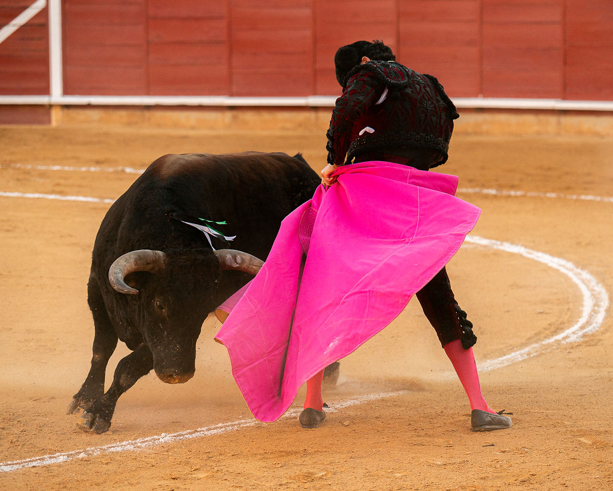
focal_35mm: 169
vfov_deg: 9.1
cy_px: 246
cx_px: 342
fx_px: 3064
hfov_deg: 11.4
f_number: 5.6
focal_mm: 150
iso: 800
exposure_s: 1/1000
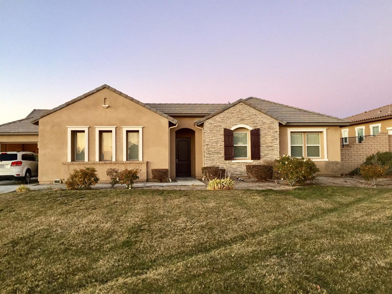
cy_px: 147
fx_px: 328
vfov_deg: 48.2
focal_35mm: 29
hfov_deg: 61.7
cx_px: 196
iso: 200
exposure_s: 1/30
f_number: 2.2
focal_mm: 4.15
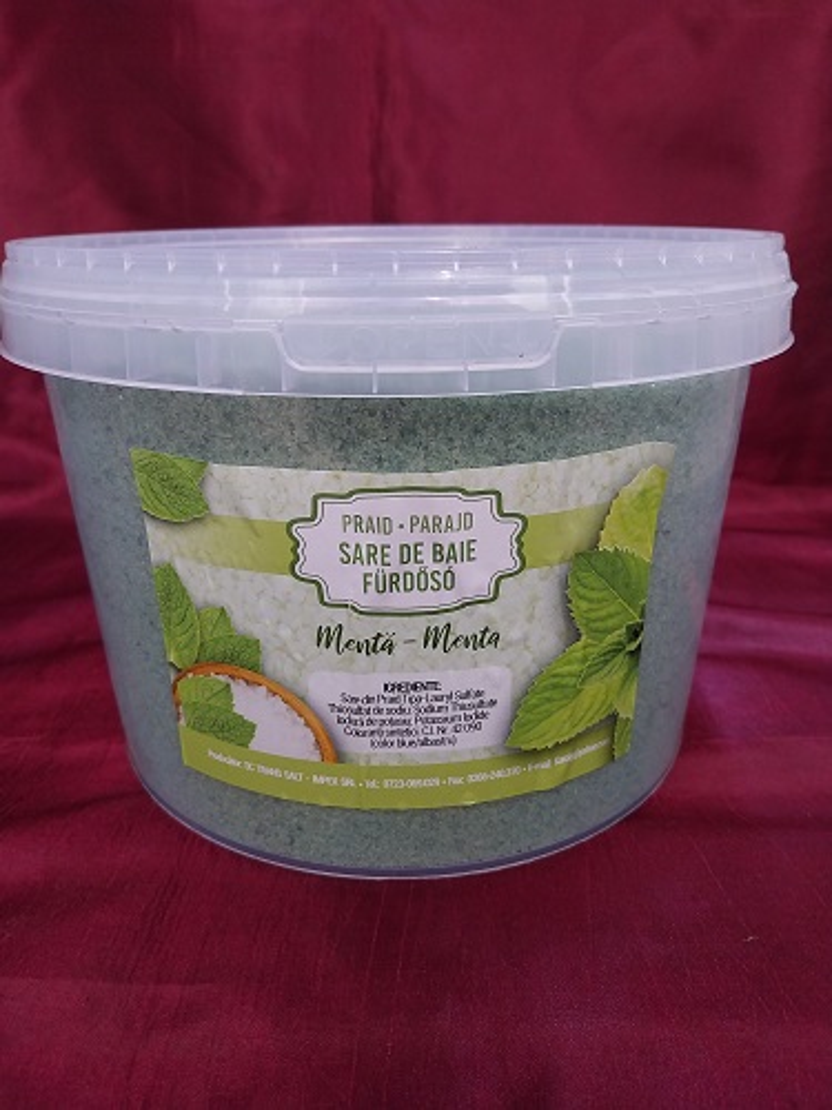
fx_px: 833
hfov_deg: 53.1
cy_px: 555
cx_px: 416
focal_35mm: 26
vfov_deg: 67.3
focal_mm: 4
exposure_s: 1/50
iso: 200
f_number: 1.8
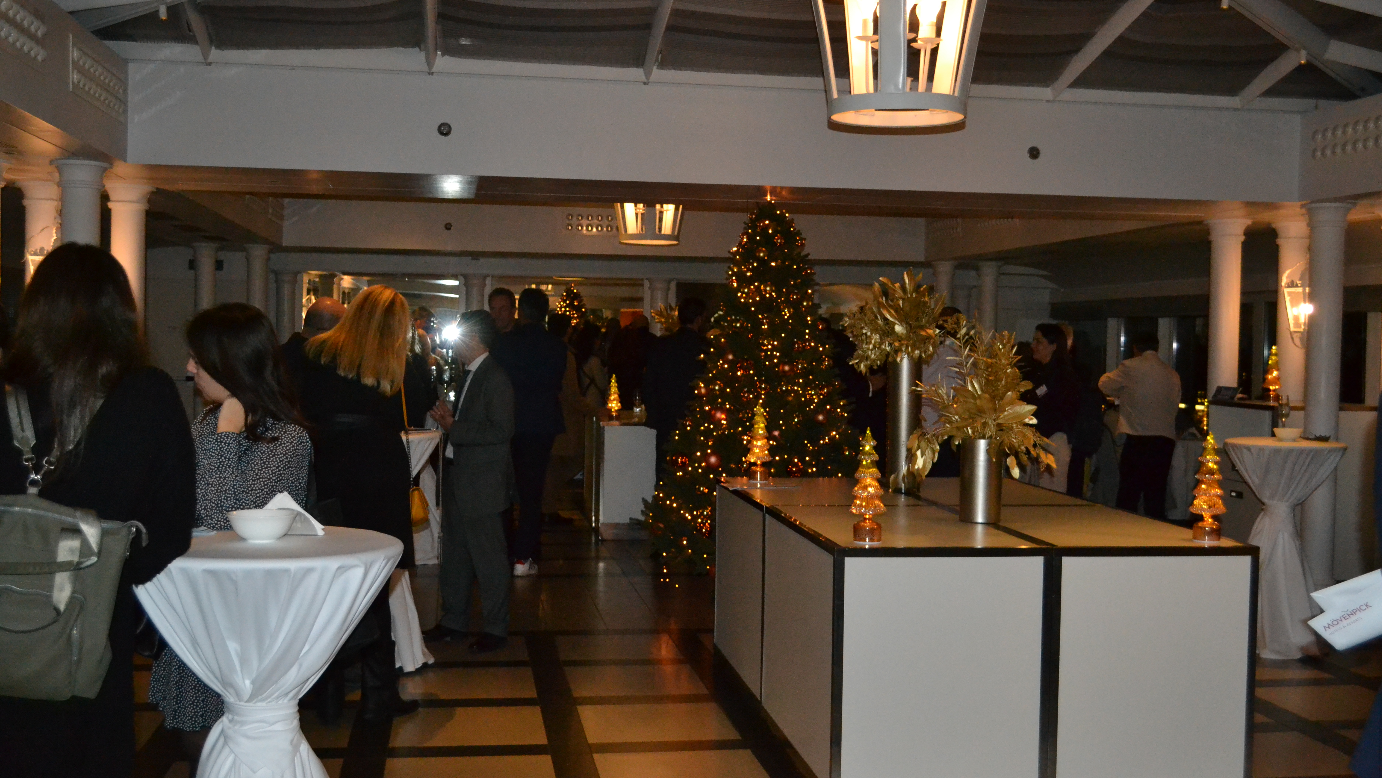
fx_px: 1503
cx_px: 692
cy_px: 377
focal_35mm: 41
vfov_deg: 29.0
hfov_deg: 49.4
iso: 3200
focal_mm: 26
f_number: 4.2
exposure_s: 1/160
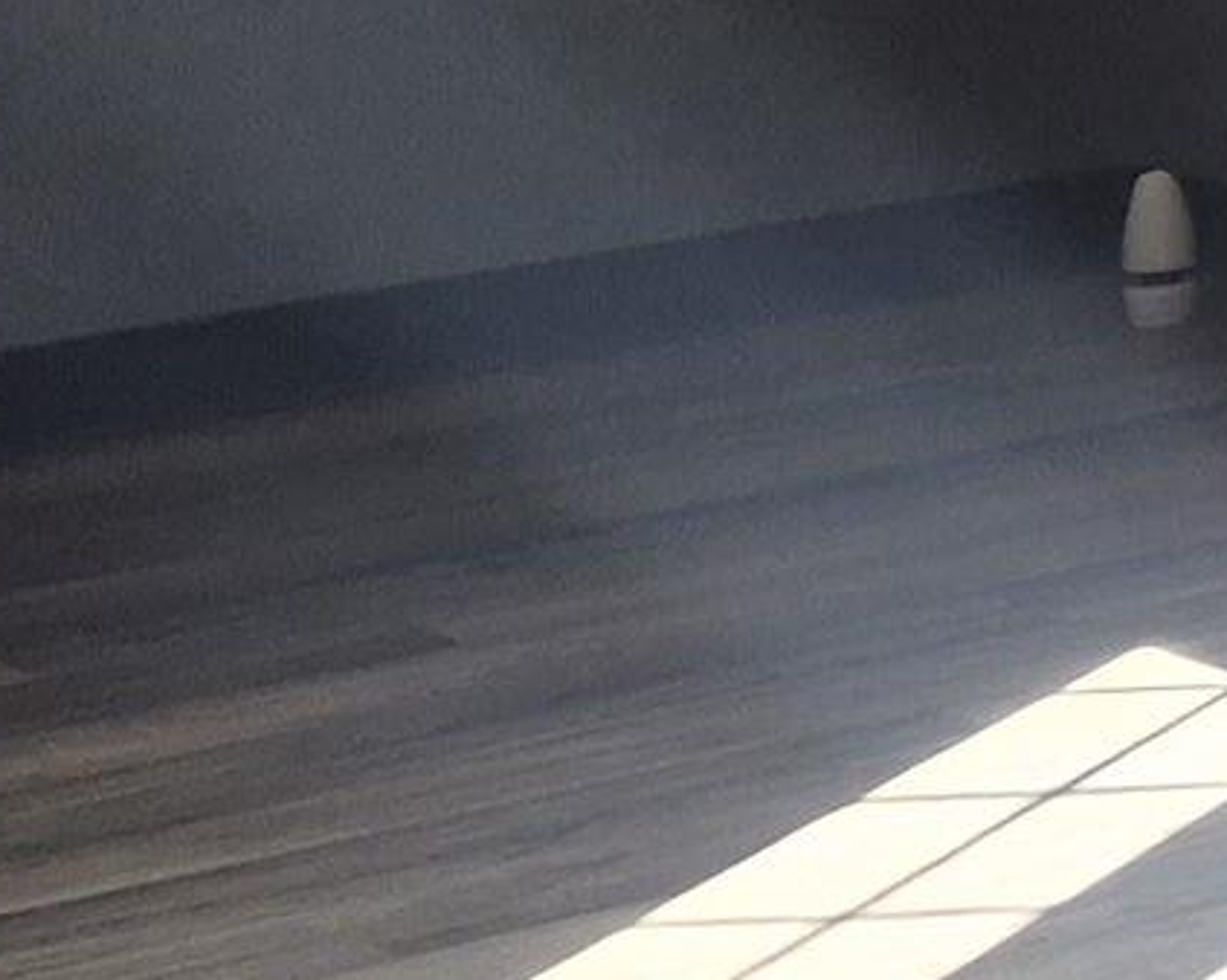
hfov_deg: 9.0
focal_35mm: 163
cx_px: 3954
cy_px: -661
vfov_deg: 9.1
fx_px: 5917
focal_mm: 5.4
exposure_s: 1/586
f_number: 1.8
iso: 80
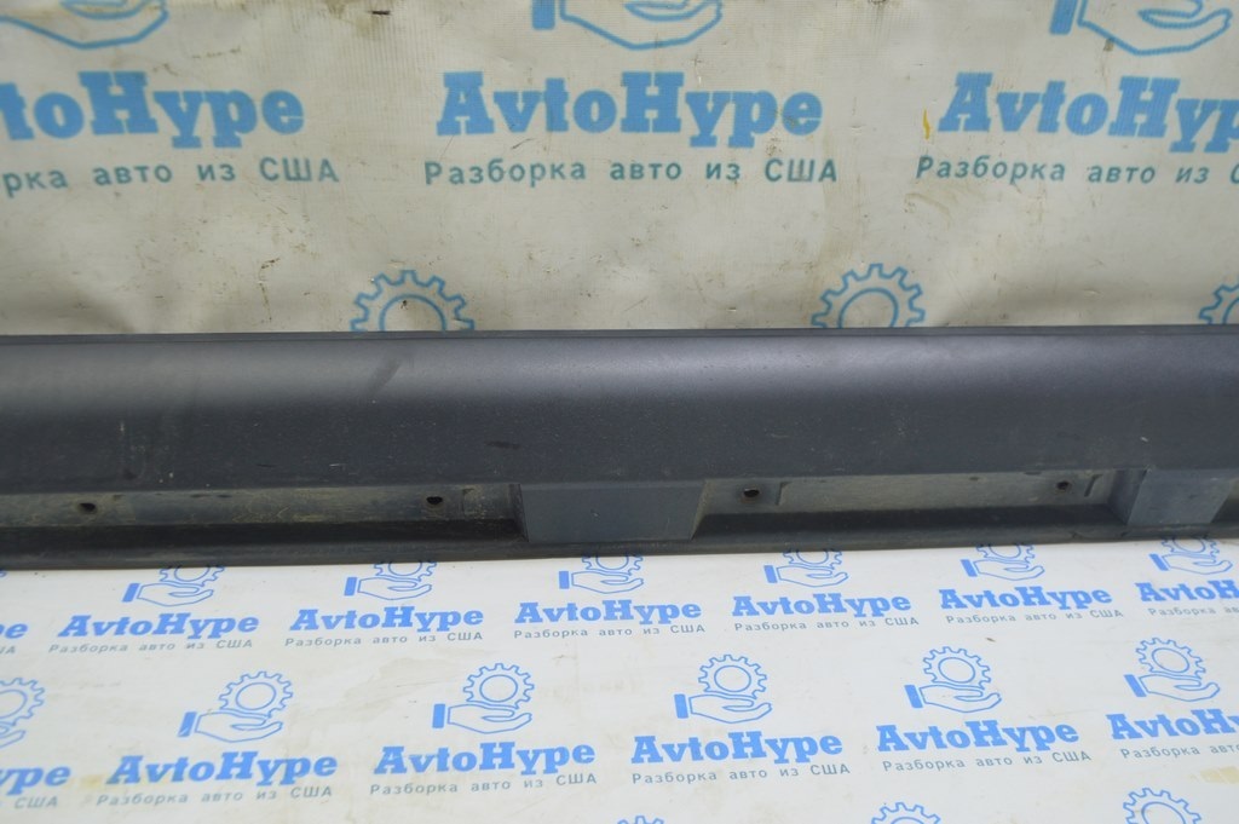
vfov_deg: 39.9
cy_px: 412
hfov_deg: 57.3
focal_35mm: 33
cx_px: 620
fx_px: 1135
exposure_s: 1/20
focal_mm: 22
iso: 400
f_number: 5.6
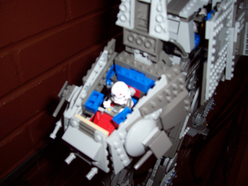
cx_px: 124
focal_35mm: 34
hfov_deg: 54.0
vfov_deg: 41.8
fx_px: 244
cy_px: 93
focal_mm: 5.6
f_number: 2.7
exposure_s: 1/60
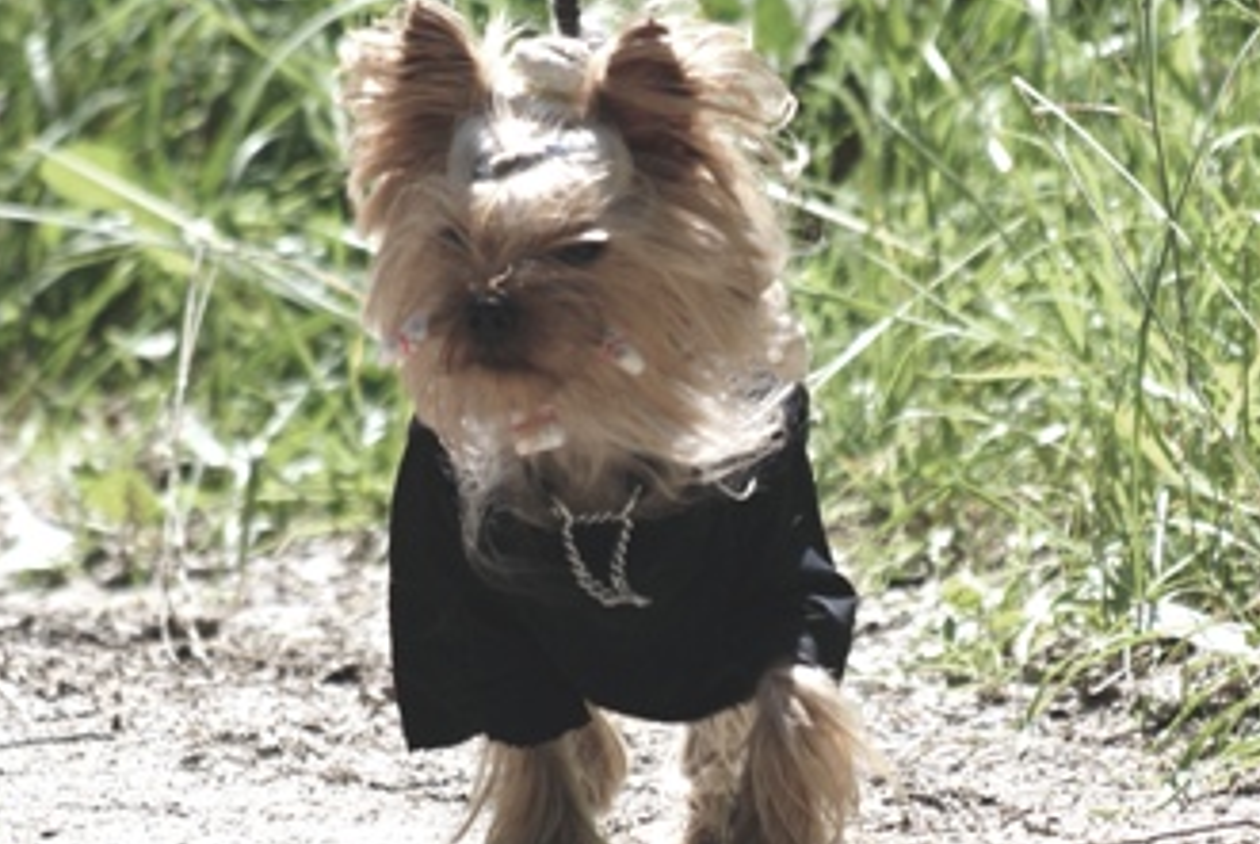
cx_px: 752
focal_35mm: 610
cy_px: 506
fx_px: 21378
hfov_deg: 3.4
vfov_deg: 2.3
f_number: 5.6
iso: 100
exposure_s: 1/500
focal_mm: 210
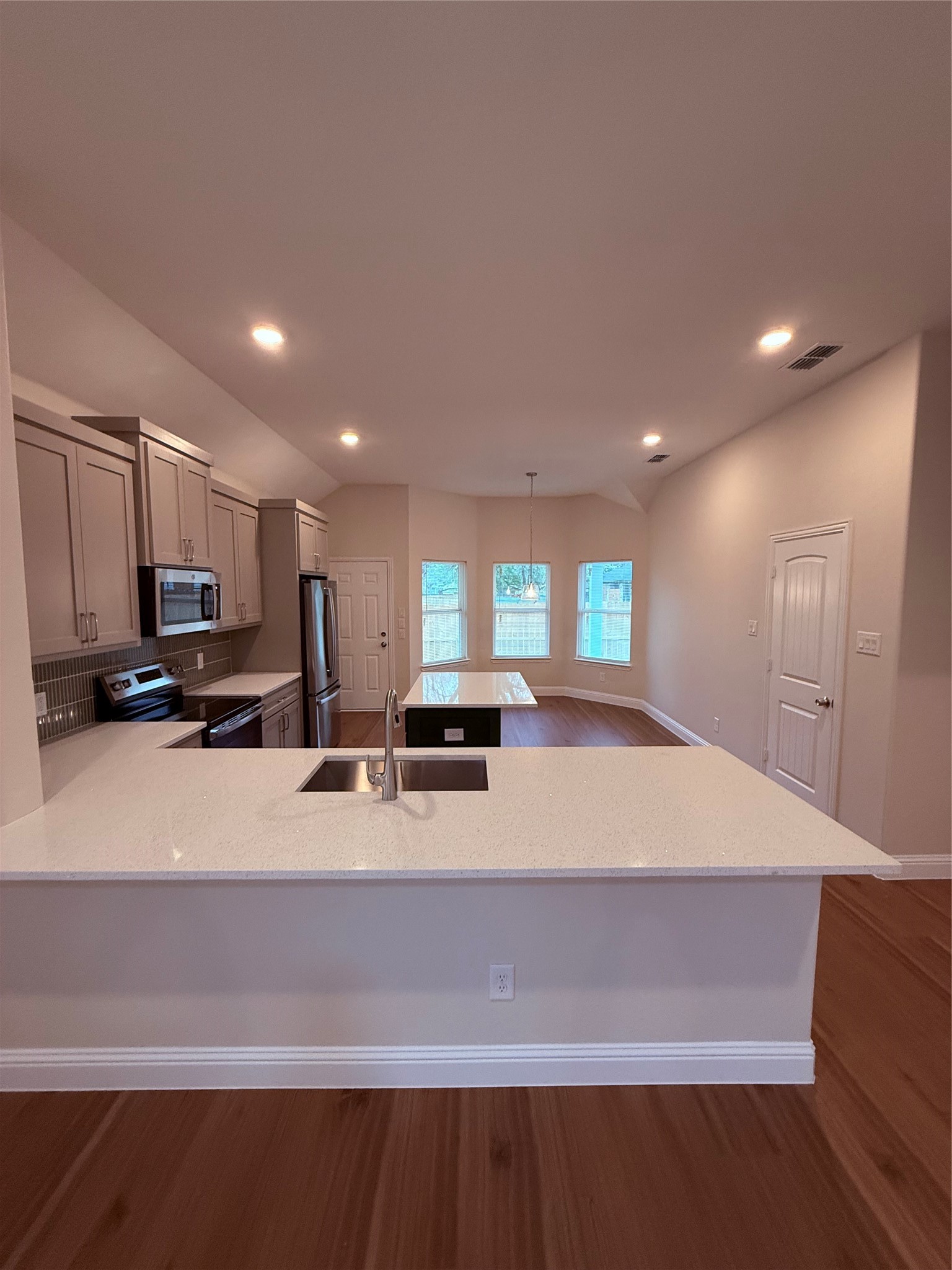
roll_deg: -1.0
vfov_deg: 102.1
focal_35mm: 14
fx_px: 513
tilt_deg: -5.6
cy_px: 635
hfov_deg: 85.7
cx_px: 476
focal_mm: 2.22
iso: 320
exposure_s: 1/120
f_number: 2.2
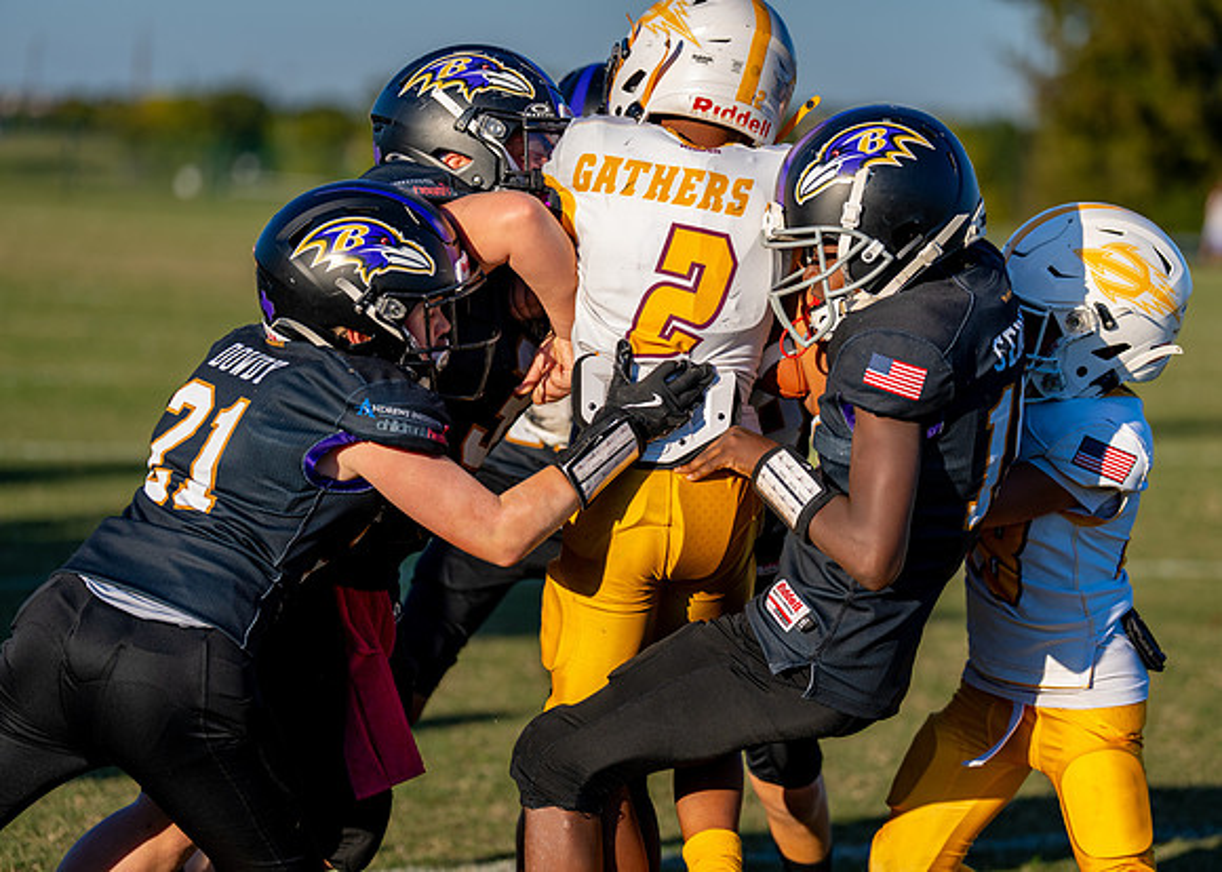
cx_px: 658
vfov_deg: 10.2
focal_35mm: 141
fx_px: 4909
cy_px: 435
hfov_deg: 14.2
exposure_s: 1/2000
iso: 160
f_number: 2.8
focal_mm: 134
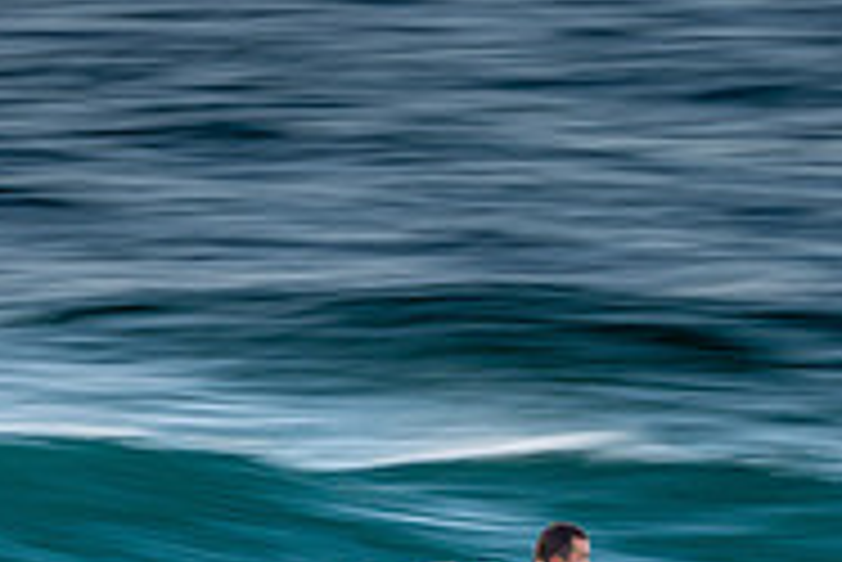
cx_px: 599
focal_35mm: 2326
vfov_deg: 0.6
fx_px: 54443
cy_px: 708
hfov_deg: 0.9
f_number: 13
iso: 100
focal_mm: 500
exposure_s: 1/20
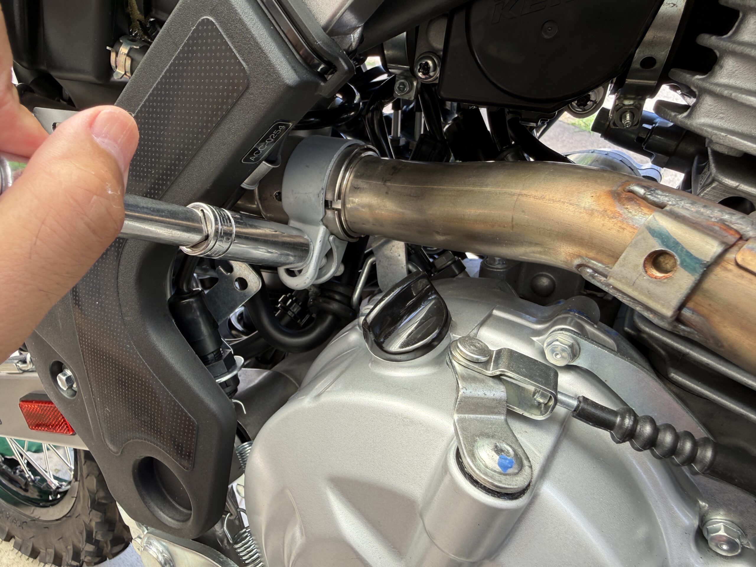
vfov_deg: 54.9
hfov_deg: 69.4
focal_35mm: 25
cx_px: 378
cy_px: 284
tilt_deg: -33.5
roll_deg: +11.3
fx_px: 546
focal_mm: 2.22
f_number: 2.2
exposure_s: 1/118
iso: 40
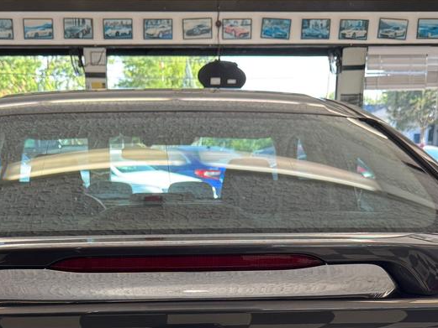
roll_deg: -0.2
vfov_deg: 22.8
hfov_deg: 32.6
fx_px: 747
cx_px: 172
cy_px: 395
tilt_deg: -18.0
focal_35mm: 59
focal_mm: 6.76
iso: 100
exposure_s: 1/120
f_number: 1.78
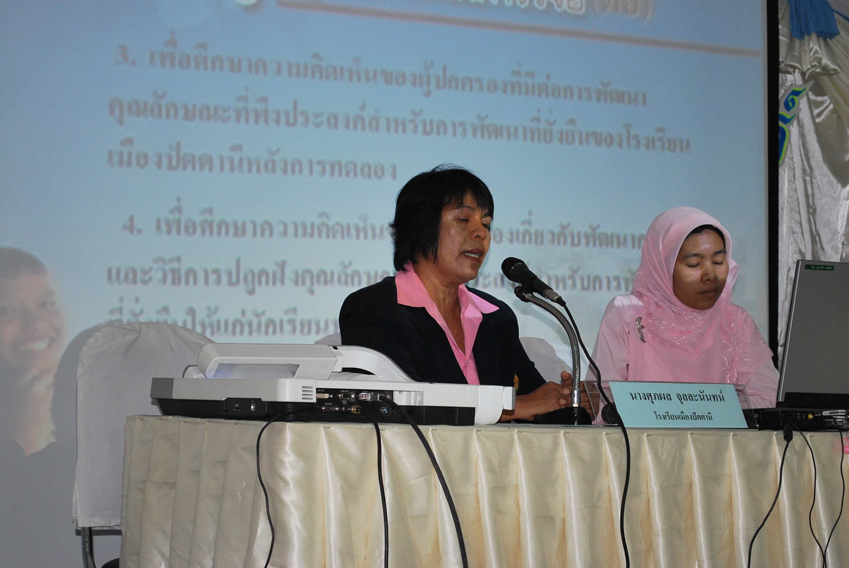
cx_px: 424
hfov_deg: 24.6
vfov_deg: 16.6
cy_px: 284
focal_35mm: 82
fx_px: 1948
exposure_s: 1/25
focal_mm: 55
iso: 400
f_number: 5.6
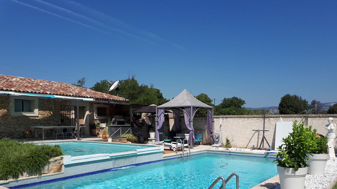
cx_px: 169
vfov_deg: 38.5
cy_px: 128
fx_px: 268
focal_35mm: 30
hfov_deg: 64.3
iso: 40
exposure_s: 1/2227
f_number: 1.9
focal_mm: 3.6
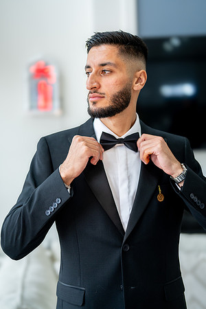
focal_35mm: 50
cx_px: 103
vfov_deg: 39.6
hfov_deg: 27.0
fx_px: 429
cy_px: 154
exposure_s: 1/250
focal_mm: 50
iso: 400
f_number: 1.4
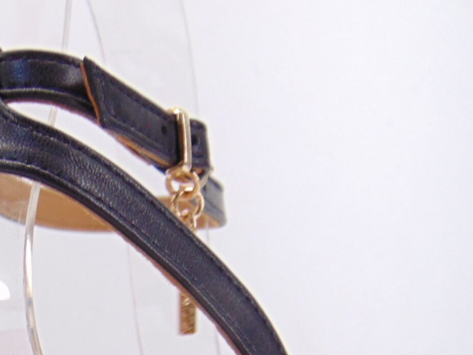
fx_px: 943
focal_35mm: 69
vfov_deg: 19.7
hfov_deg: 25.2
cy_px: 453
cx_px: -101
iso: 80
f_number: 3
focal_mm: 4.5
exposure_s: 1/40
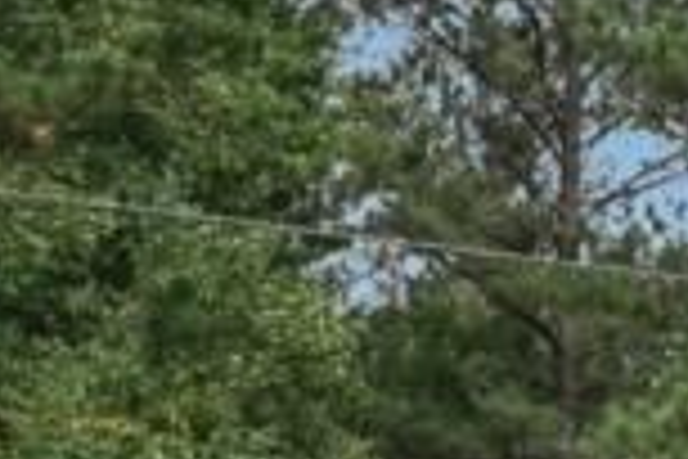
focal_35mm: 274
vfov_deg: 4.8
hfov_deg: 6.3
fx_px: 5236
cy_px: 1467
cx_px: 2680
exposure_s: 1/640
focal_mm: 35
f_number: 8
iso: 400
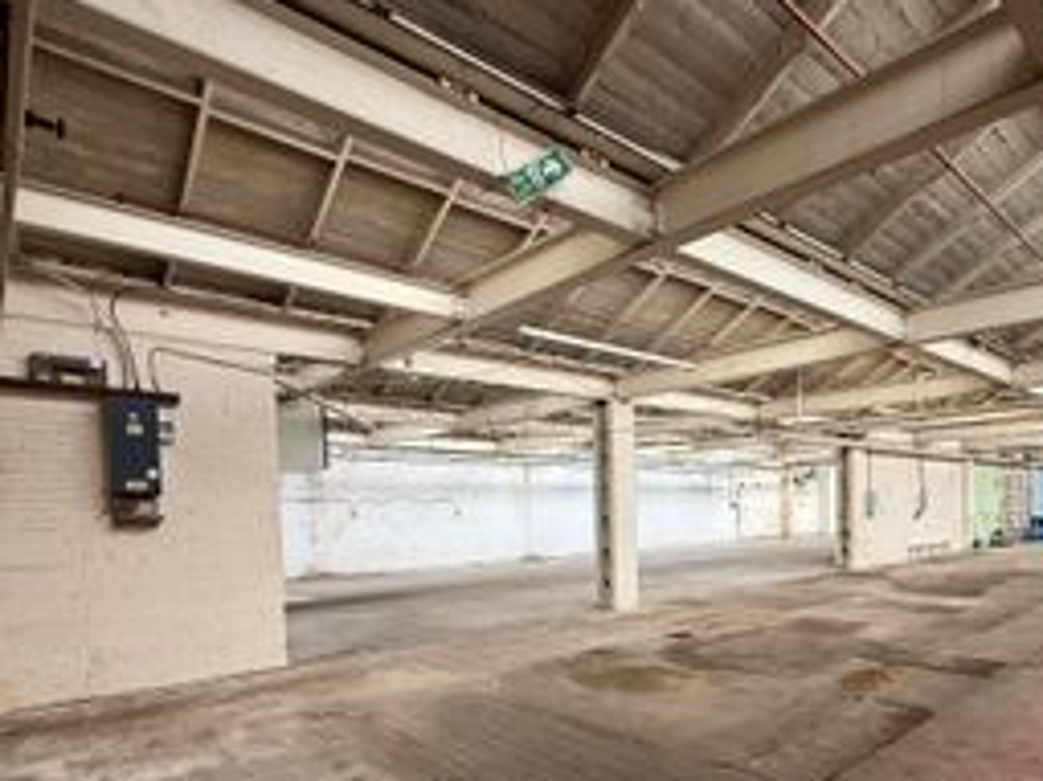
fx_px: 663
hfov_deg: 74.5
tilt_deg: -4.0
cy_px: 540
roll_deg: +0.7
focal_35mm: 22
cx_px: 679
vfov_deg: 59.2
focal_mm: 2.22
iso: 100
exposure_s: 1/99
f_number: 2.2
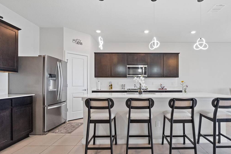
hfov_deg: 86.1
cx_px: 135
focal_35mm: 19
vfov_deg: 64.5
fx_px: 122
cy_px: 84
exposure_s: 1/30
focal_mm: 16
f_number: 9
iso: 5000
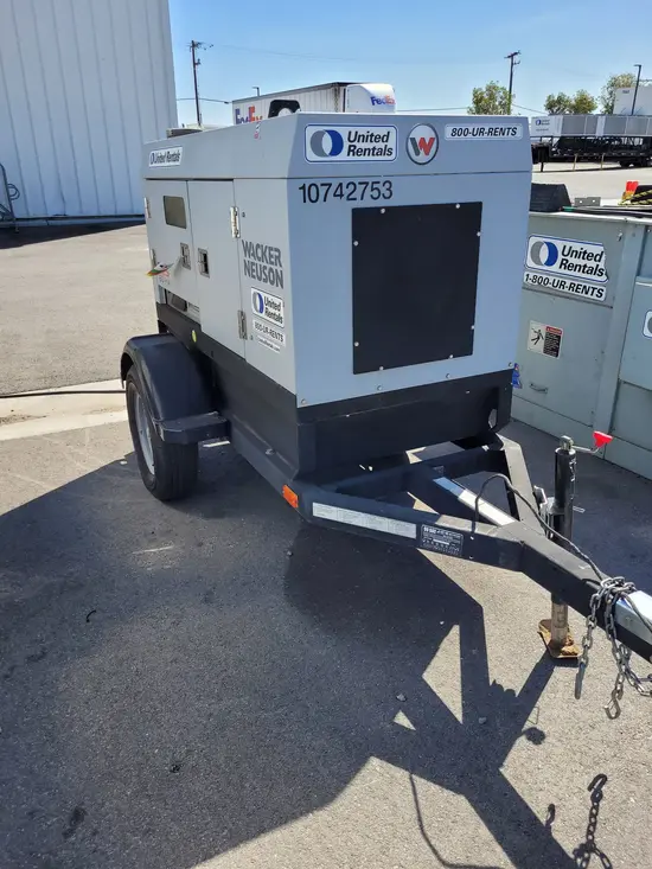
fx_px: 653
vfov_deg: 67.3
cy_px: 434
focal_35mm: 26
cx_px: 326
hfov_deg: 53.1
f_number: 1.8
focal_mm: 5.4
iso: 40
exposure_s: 1/1361
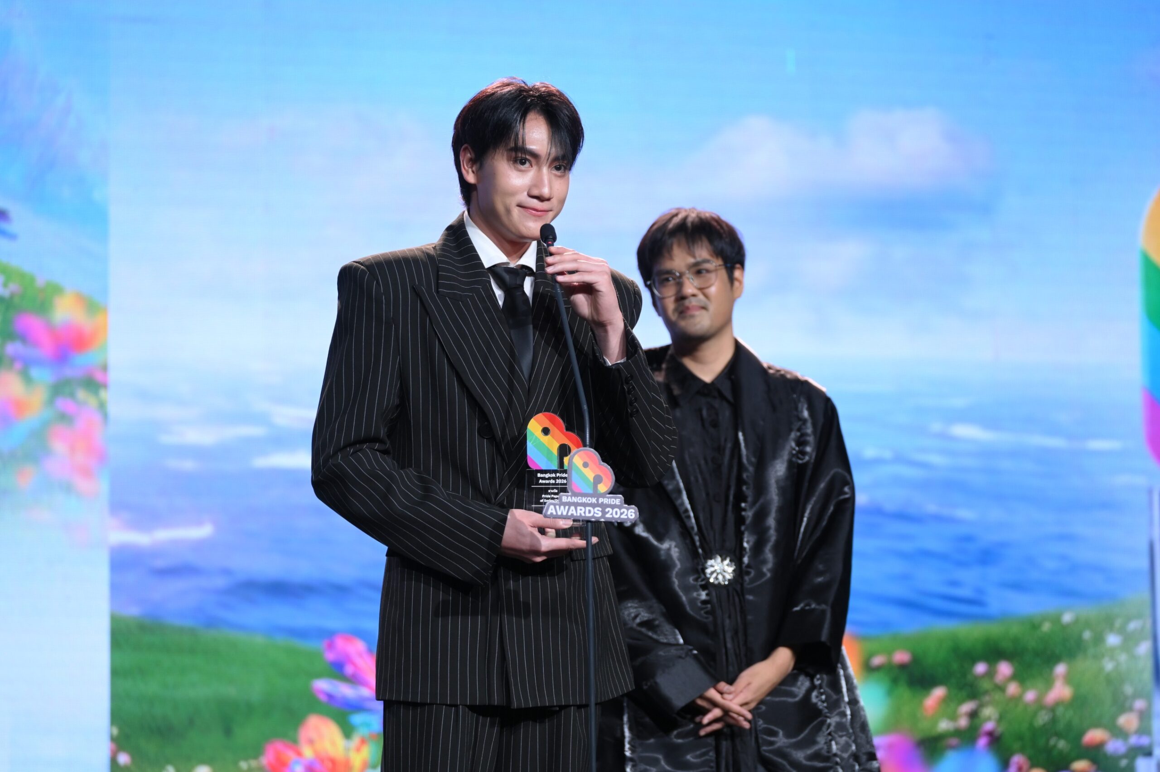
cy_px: 386
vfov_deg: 11.0
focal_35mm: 125
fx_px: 4026
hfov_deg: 16.4
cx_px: 580
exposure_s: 1/200
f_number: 2.8
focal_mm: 125
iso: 640
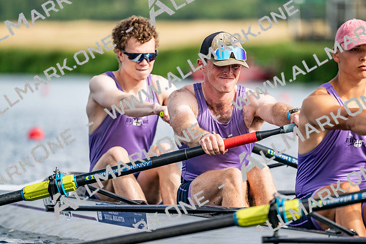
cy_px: 121
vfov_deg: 3.4
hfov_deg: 5.0
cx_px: 184
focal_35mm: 409
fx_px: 4158
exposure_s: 1/2500
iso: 450
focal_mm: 400
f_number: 4.5
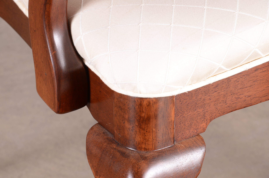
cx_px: 134
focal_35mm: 158
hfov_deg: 13.1
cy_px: 89
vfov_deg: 8.7
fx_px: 1174
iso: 160
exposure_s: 1/80
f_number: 11
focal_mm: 105
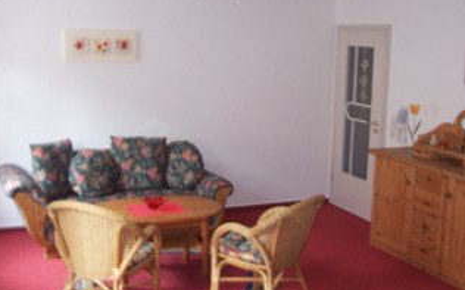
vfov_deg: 25.2
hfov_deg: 39.6
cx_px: 241
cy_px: 107
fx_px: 646
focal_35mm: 51
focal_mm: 6.3
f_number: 2.8
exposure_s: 1/6
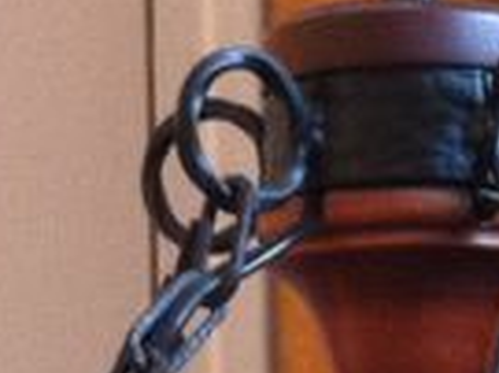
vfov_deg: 5.7
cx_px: 318
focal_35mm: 259
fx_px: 3730
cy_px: 471
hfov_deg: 7.7
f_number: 2.8
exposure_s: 1/15
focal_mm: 3.85
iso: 250
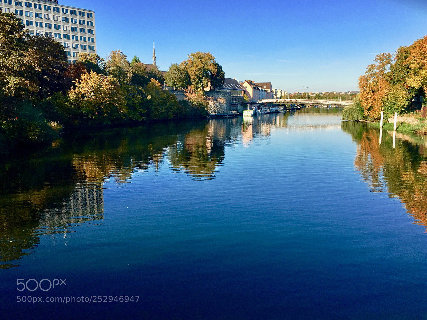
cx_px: 214
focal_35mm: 29
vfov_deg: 48.2
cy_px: 160
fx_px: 358
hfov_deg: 61.7
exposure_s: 1/1068
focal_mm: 4.15
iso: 25
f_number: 2.2
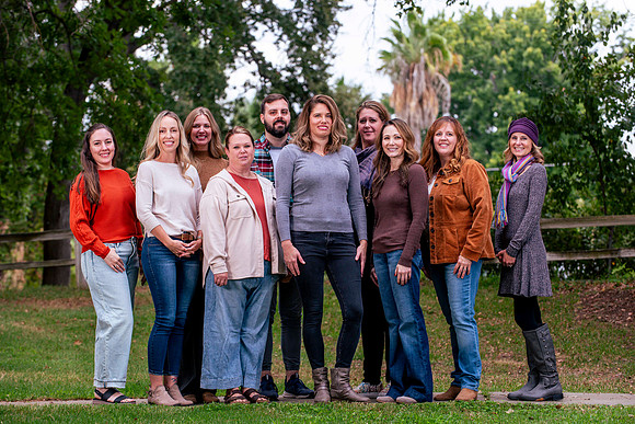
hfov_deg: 17.1
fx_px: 2117
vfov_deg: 11.4
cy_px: 212
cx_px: 318
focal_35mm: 120
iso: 200
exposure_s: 1/250
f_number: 5.6
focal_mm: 120
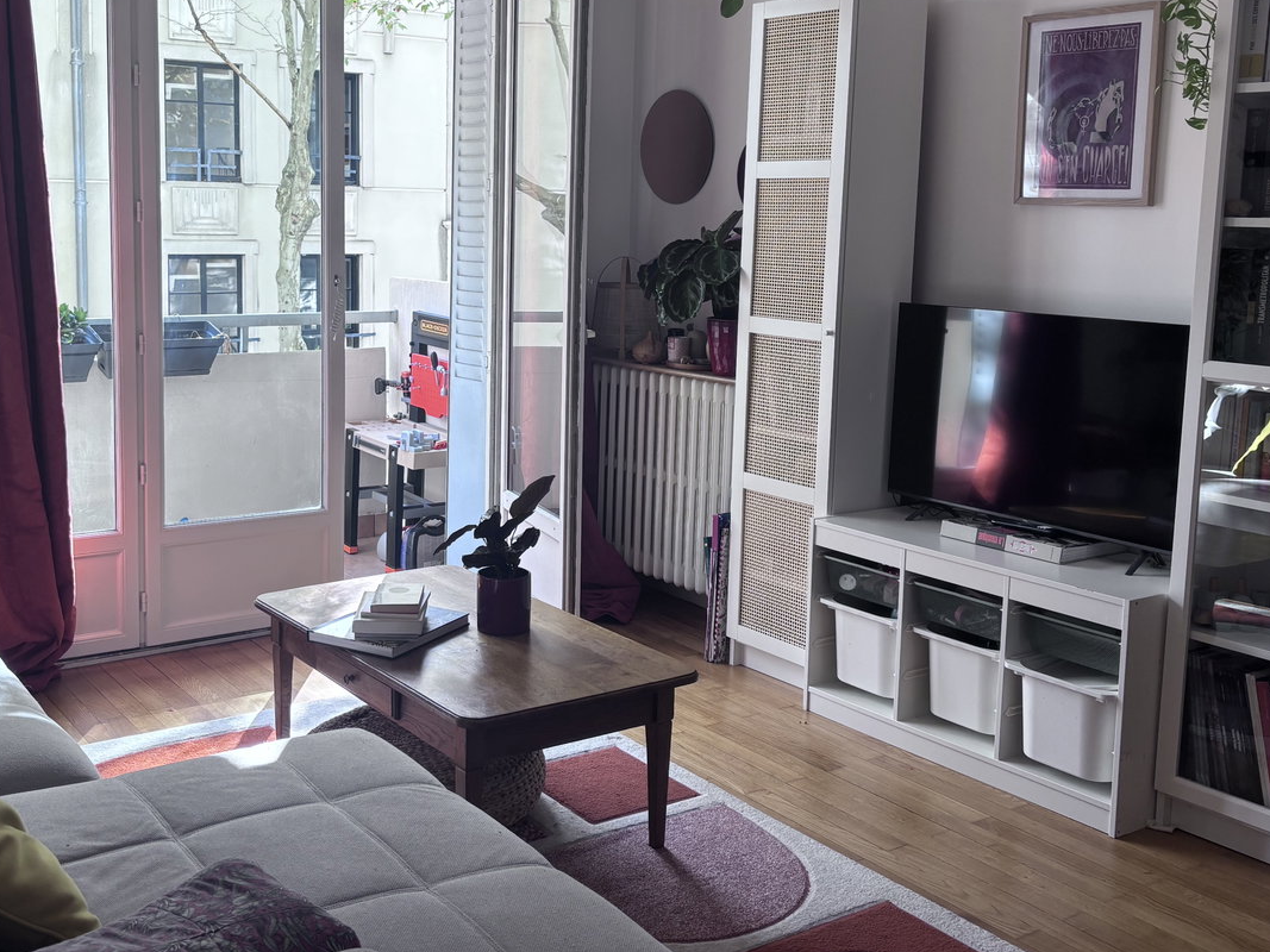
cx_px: 506
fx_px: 1431
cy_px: 374
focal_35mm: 39
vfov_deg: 36.7
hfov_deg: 47.6
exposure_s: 1/121
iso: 80
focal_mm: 5.96
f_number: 1.6
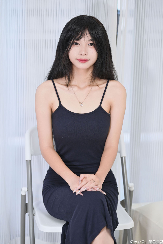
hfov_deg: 16.1
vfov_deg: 23.9
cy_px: 122
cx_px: 82
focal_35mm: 85
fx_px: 577
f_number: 2.7
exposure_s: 1/100
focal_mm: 85
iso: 1800
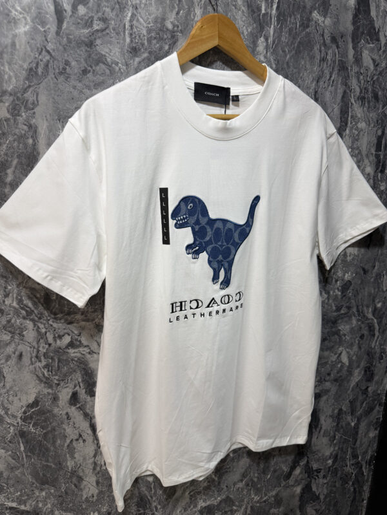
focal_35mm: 24
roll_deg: -1.5
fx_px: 358
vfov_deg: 71.6
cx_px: 194
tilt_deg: -15.9
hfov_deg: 56.8
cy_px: 258
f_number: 1.78
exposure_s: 1/60
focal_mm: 6.76
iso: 125
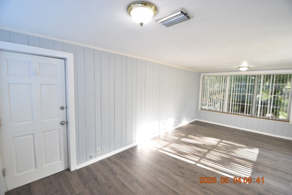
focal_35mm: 15
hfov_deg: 100.4
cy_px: 98
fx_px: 122
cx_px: 146
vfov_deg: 77.3
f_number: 3.5
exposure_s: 1/90
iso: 800
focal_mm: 10
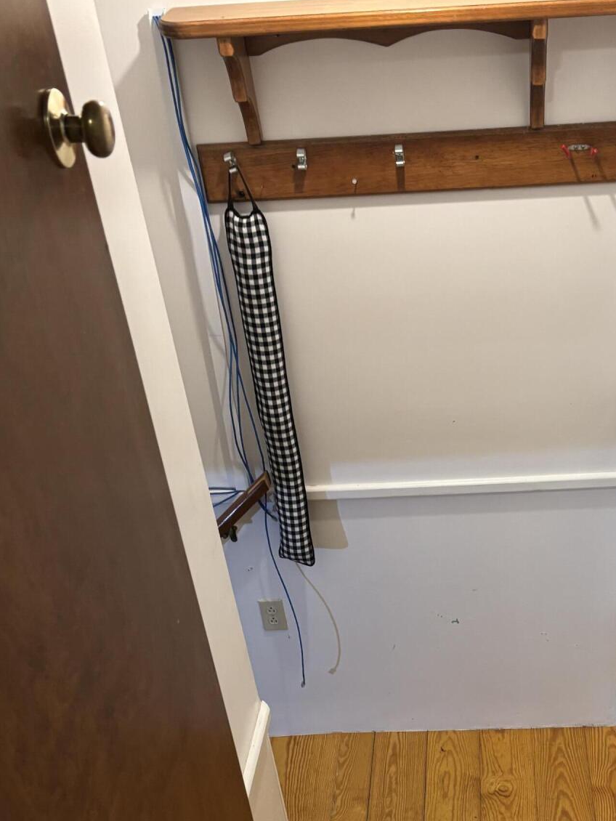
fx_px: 1091
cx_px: 451
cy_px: 711
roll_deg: +2.1
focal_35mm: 46
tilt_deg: -43.2
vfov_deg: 38.8
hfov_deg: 31.1
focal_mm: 5.96
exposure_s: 1/60
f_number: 1.6
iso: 200
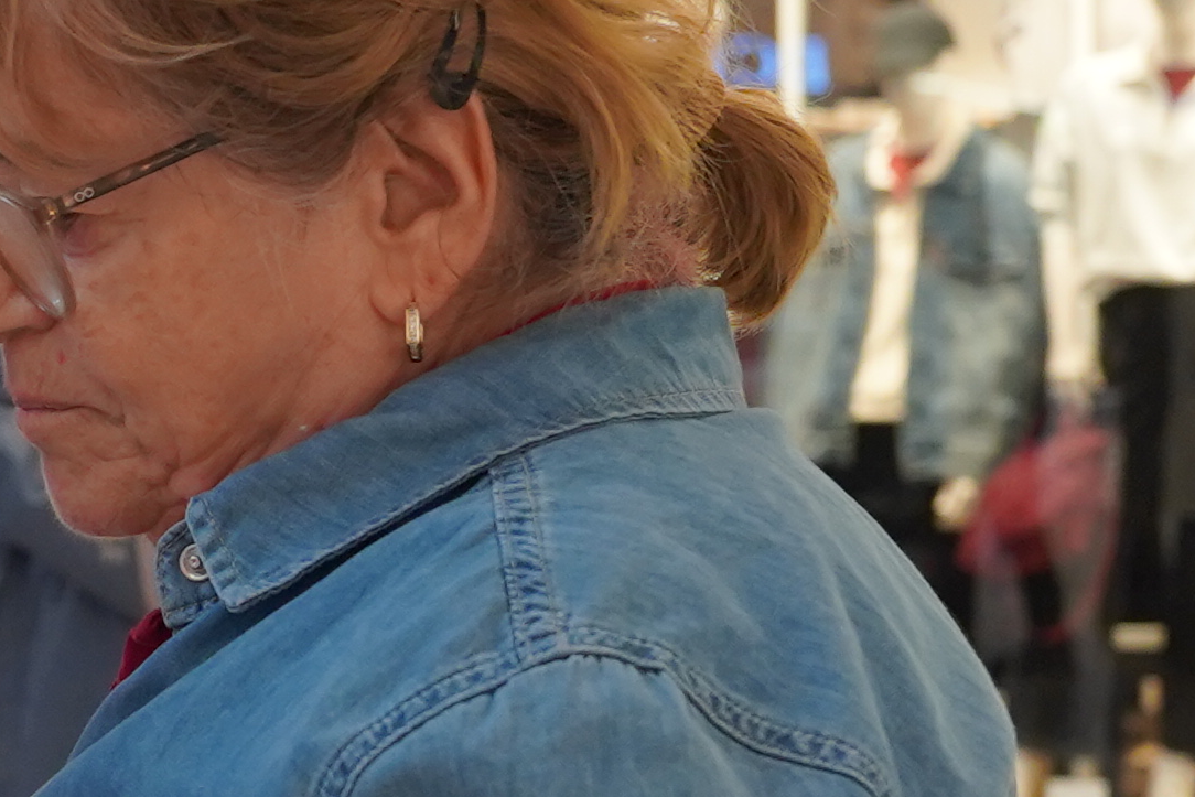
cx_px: -735
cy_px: 537
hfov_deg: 11.6
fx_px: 5544
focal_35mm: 167
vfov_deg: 8.2
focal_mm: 31
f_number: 4
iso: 1600
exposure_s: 1/160
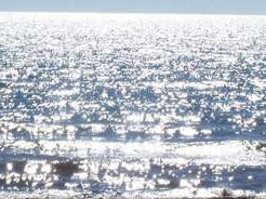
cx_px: 98
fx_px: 1750
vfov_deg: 6.5
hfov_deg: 8.7
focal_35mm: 228
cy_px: 61
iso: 80
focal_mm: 13.7
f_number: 6.3
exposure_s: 1/1500
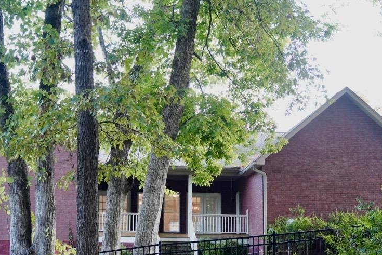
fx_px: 701
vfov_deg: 20.6
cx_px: 181
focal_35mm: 66
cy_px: 172
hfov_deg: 30.5
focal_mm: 30
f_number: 2.8
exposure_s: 1/320
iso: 2000
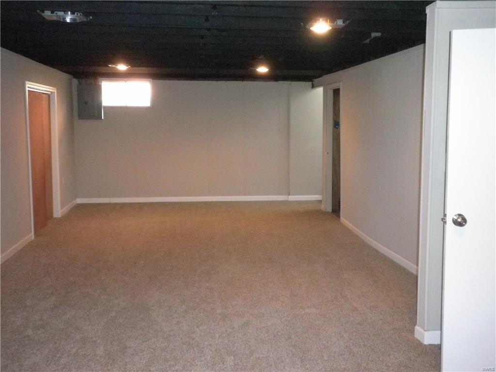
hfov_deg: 50.1
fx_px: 530
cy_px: 186
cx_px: 248
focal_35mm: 37
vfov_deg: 38.7
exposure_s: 1/50
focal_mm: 6.5
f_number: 3.1
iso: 800
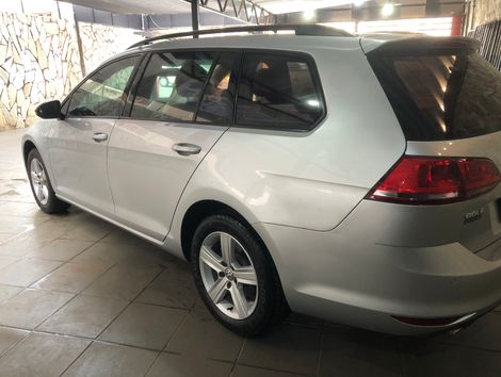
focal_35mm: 28
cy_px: 188
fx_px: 406
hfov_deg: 63.4
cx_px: 250
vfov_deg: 49.9
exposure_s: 1/30
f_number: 1.8
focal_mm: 3.99
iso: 40
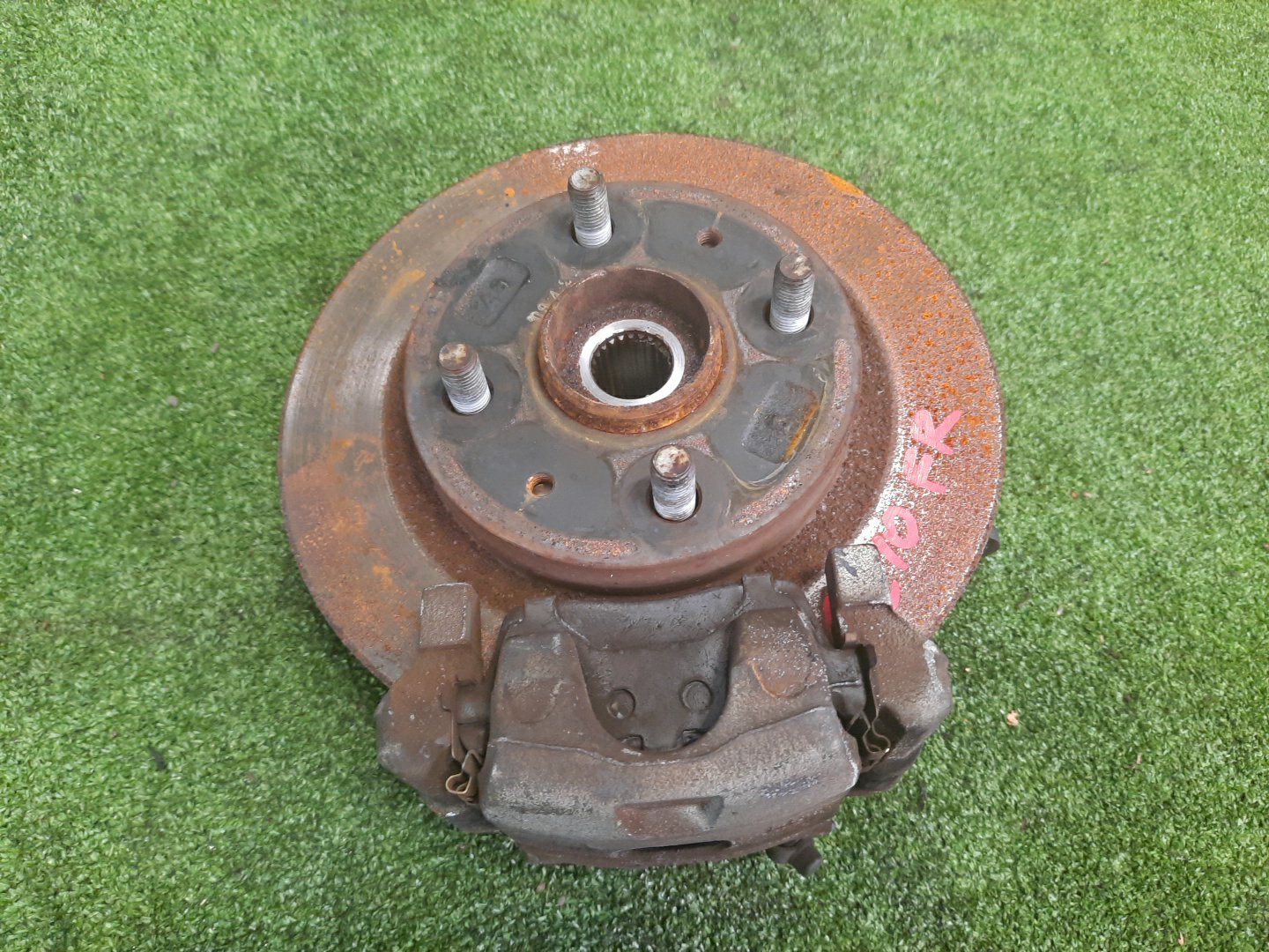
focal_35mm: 25
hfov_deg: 69.4
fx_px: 916
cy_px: 476
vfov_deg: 54.9
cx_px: 634
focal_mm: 4.6
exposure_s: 1/33
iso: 357
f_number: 2
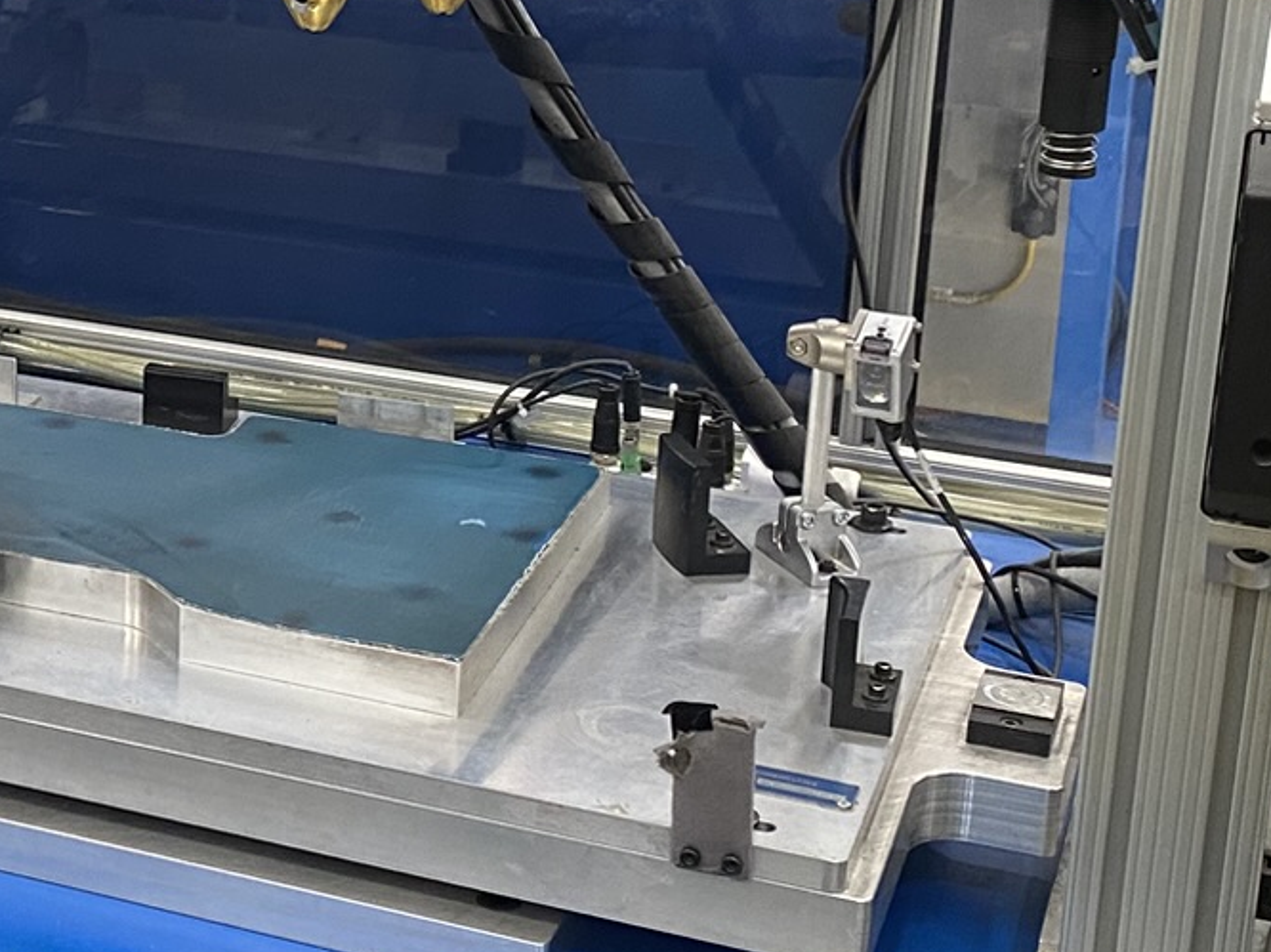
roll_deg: -0.5
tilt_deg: -15.9
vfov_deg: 18.2
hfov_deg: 23.5
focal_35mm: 80
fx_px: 2936
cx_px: 42
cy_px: 185
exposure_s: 1/60
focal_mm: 4.25
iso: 160
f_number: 1.8
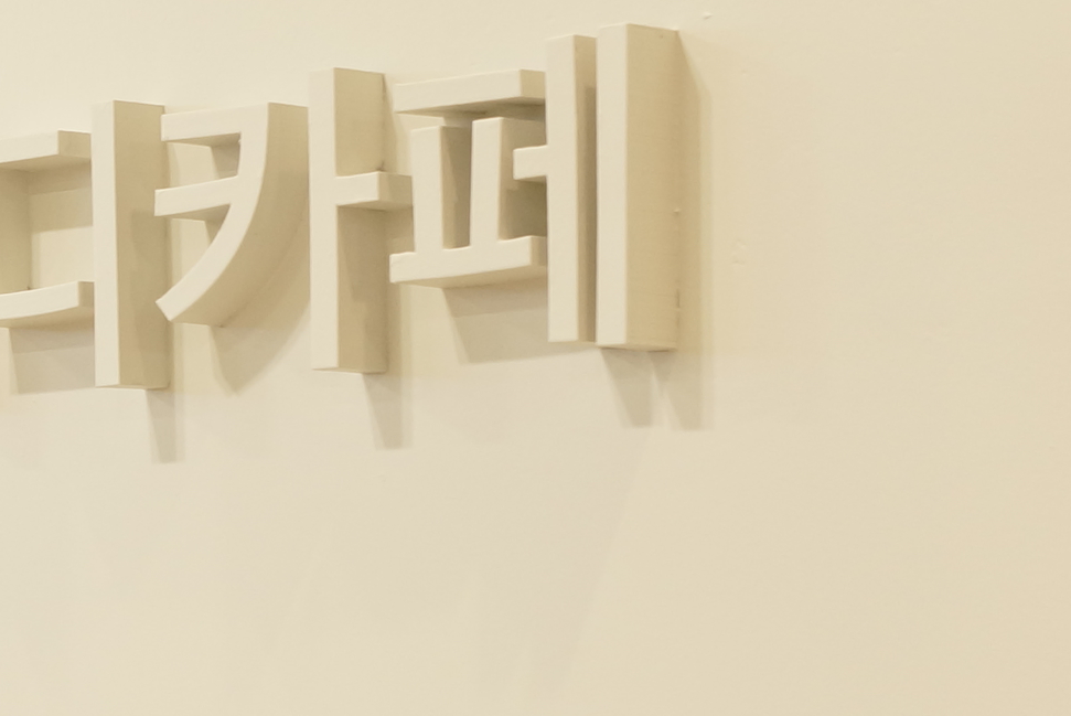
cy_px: 559
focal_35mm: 131
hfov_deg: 13.8
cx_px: -897
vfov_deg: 10.5
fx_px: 3900
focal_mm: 20
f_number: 3.5
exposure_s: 1/40
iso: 200
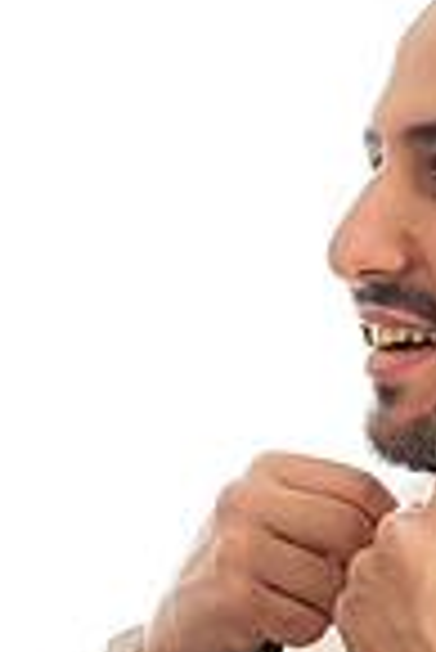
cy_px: 728
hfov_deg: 8.8
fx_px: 2809
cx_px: 423
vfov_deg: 13.0
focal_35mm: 155
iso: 800
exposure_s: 1/160
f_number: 2.2
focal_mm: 50
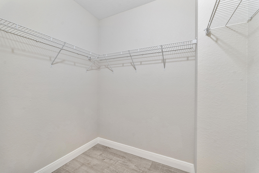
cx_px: 130
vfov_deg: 77.3
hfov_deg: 100.4
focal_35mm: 15
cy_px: 86
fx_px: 108
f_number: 11
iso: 160
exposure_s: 1/1.25
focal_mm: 10
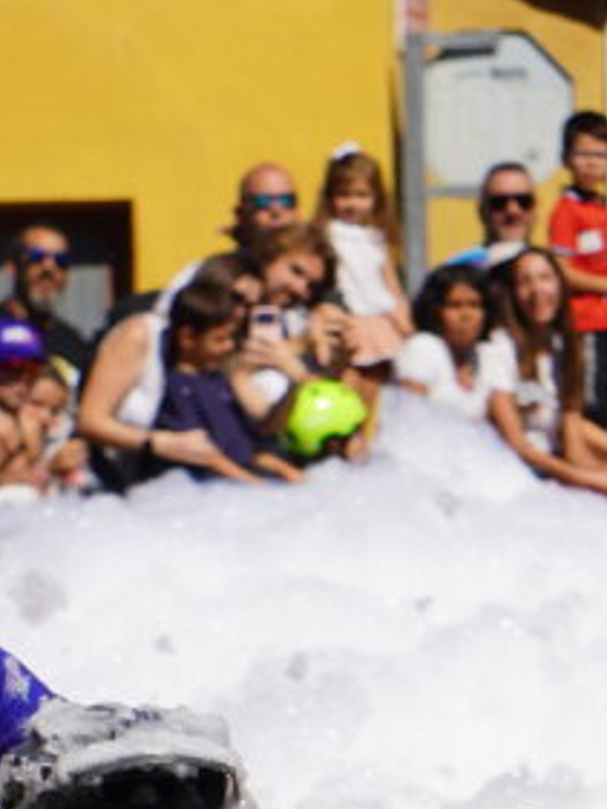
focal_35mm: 677
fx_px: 15821
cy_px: 992
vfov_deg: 2.9
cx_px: 150
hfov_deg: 2.2
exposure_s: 1/1000
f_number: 5.6
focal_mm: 103
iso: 100
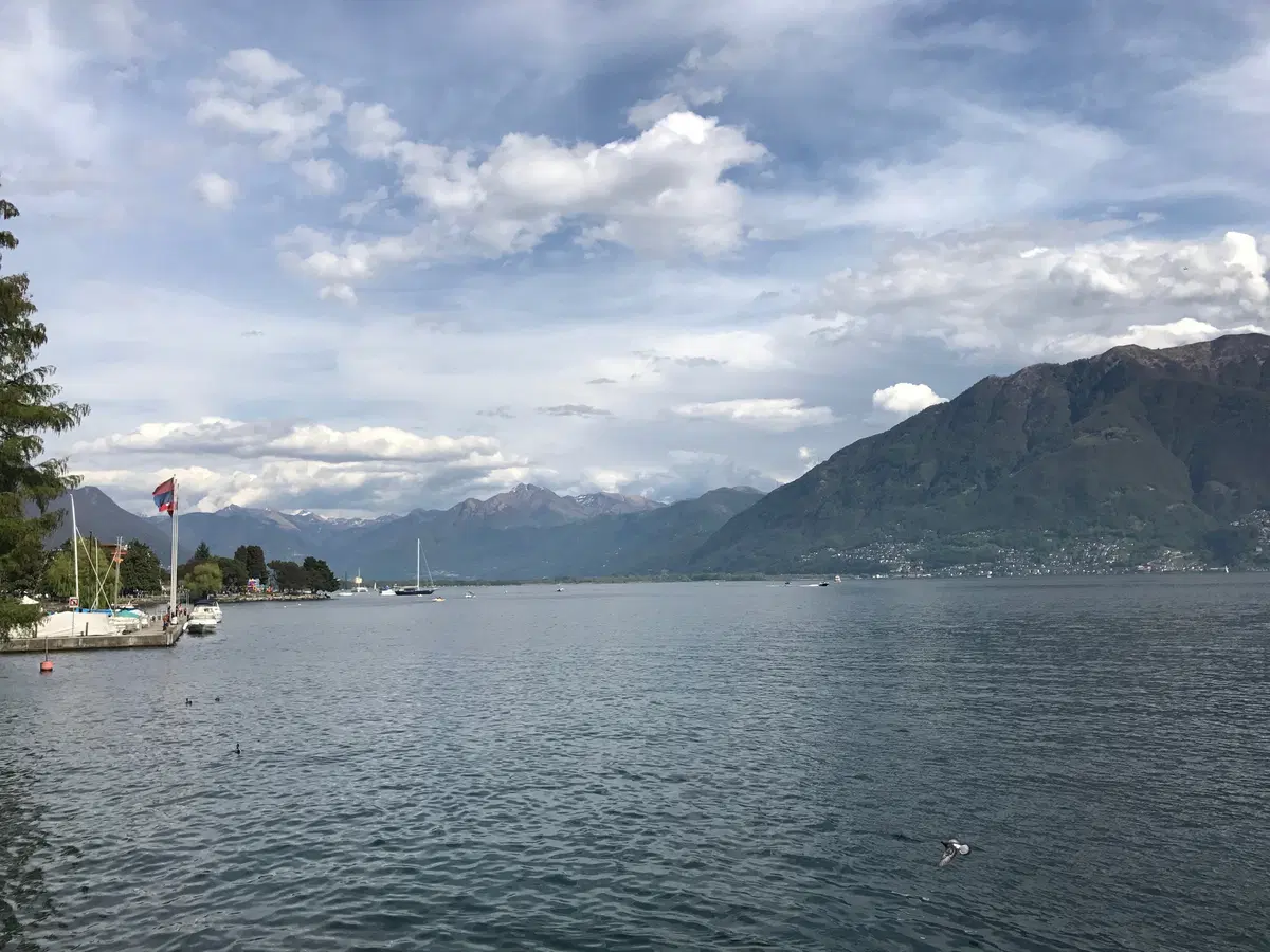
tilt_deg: +6.3
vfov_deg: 49.7
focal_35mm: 28
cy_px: 476
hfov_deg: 63.4
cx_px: 635
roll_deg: +1.5
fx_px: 1027
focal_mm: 3.99
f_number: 1.8
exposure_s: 1/3831
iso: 20
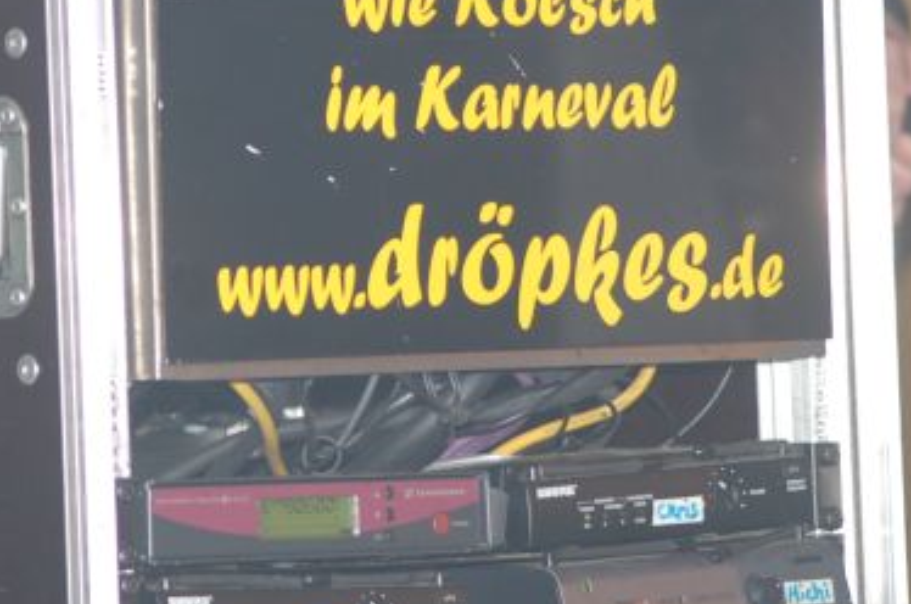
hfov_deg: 5.5
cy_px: 134
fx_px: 9549
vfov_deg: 3.6
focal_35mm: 378
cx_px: 430
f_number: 4.2
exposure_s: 1/60
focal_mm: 120
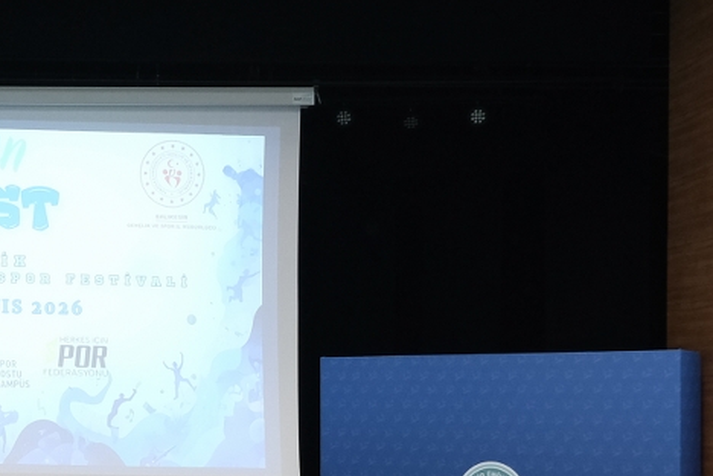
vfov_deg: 16.3
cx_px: -34
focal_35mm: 83
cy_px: 415
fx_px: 1644
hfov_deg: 23.3
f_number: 4
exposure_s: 1/20
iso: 1600
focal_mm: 16
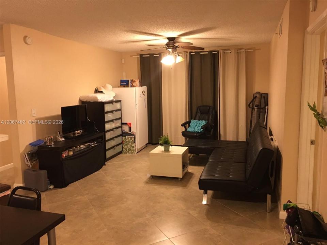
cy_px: 122
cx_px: 164
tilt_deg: -6.4
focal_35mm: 29
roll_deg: +1.0
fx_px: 274
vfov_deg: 48.2
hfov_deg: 61.7
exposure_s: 1/10
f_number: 2.2
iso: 80
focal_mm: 4.15
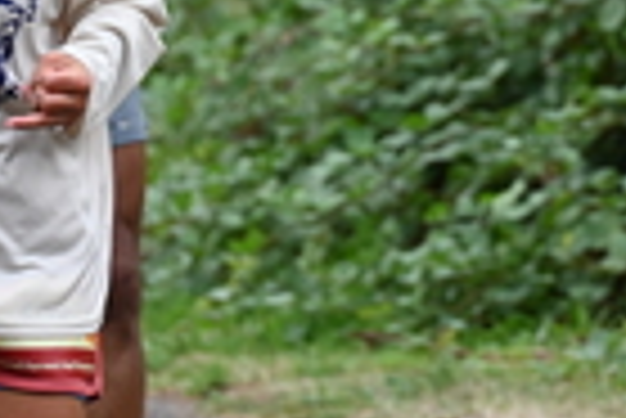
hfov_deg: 2.6
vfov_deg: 1.7
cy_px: -182
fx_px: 13804
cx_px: 757
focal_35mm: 793
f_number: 6.3
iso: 400
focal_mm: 200
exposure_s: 1/400
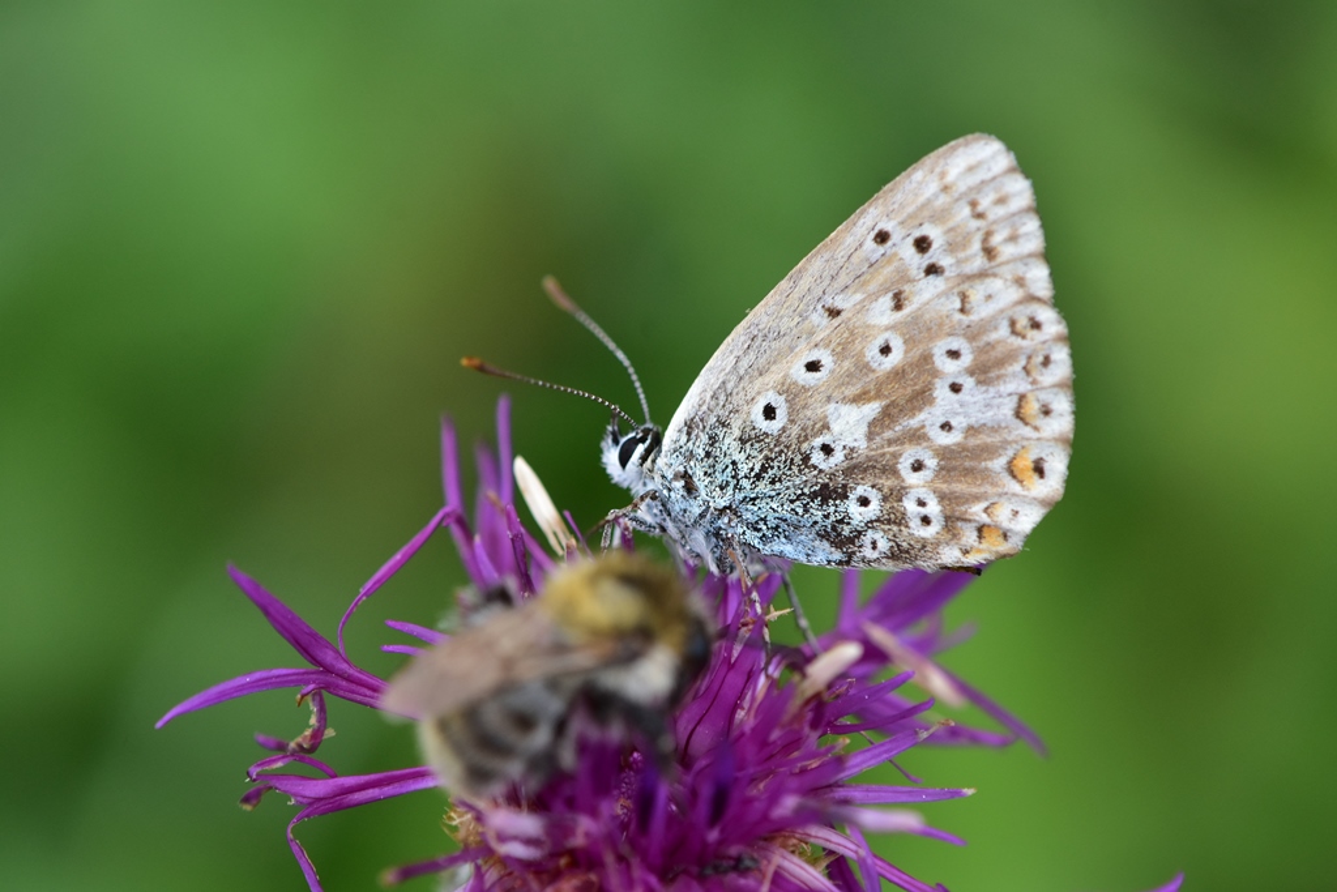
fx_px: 4736
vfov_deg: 10.8
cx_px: 668
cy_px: 446
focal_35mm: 128
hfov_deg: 16.1
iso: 640
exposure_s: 1/640
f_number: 8
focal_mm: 85
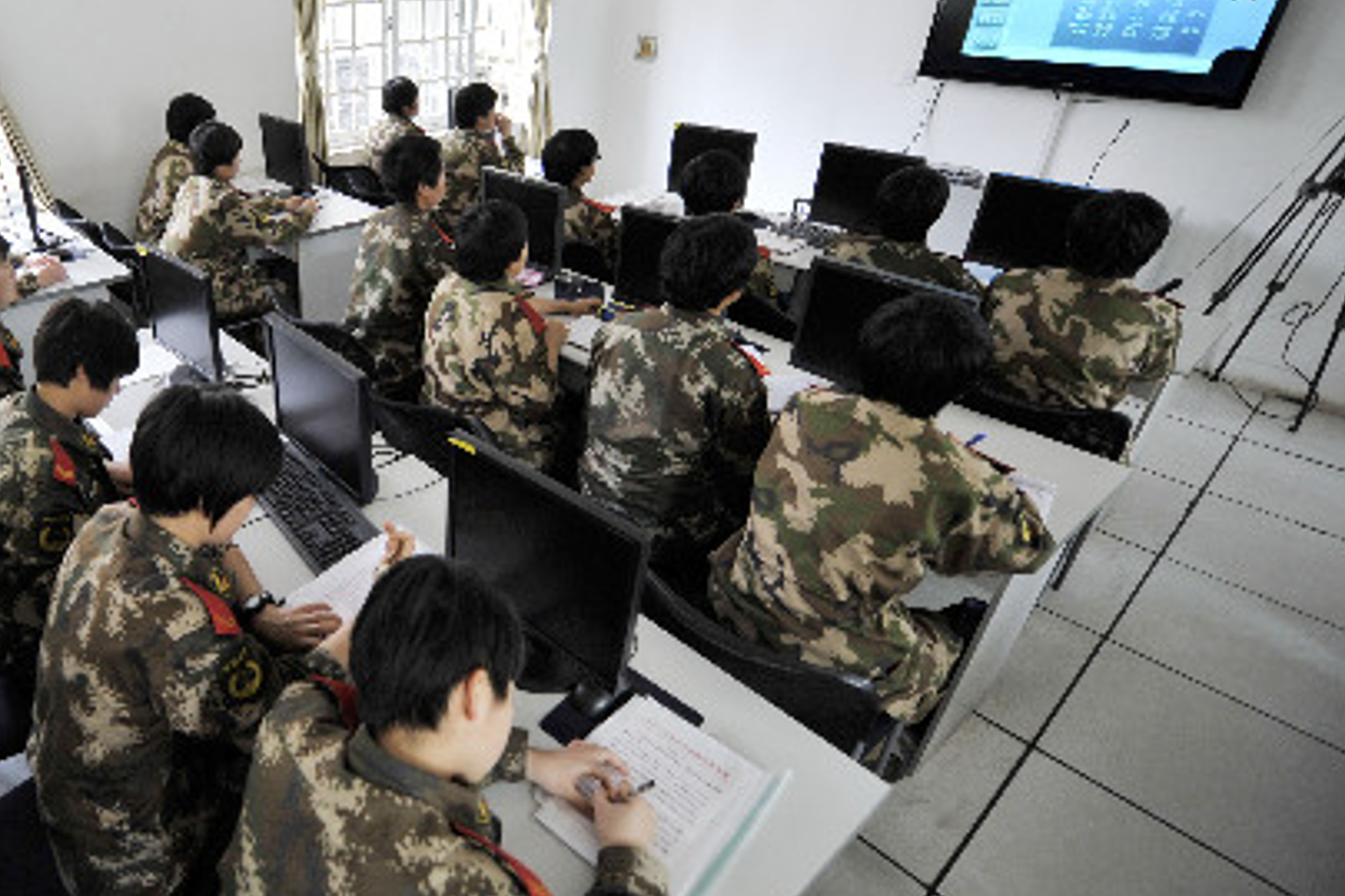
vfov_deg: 64.1
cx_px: 435
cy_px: 372
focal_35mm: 19
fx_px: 710
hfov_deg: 83.5
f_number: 2.8
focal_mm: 14
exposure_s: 1/125
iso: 500
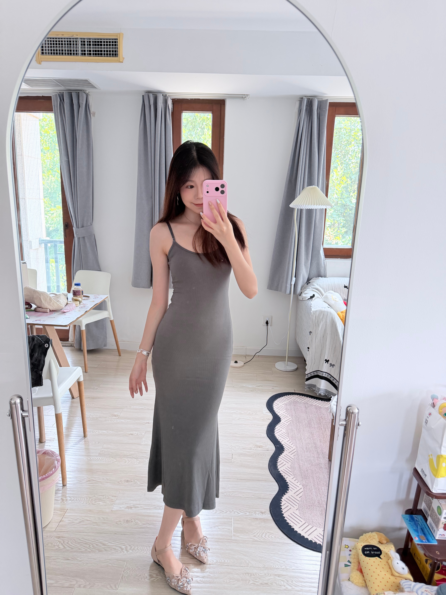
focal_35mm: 24
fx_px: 412
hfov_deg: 56.8
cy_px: 298
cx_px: 223
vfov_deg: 71.6
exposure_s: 1/159
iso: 200
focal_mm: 6.76
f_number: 1.78
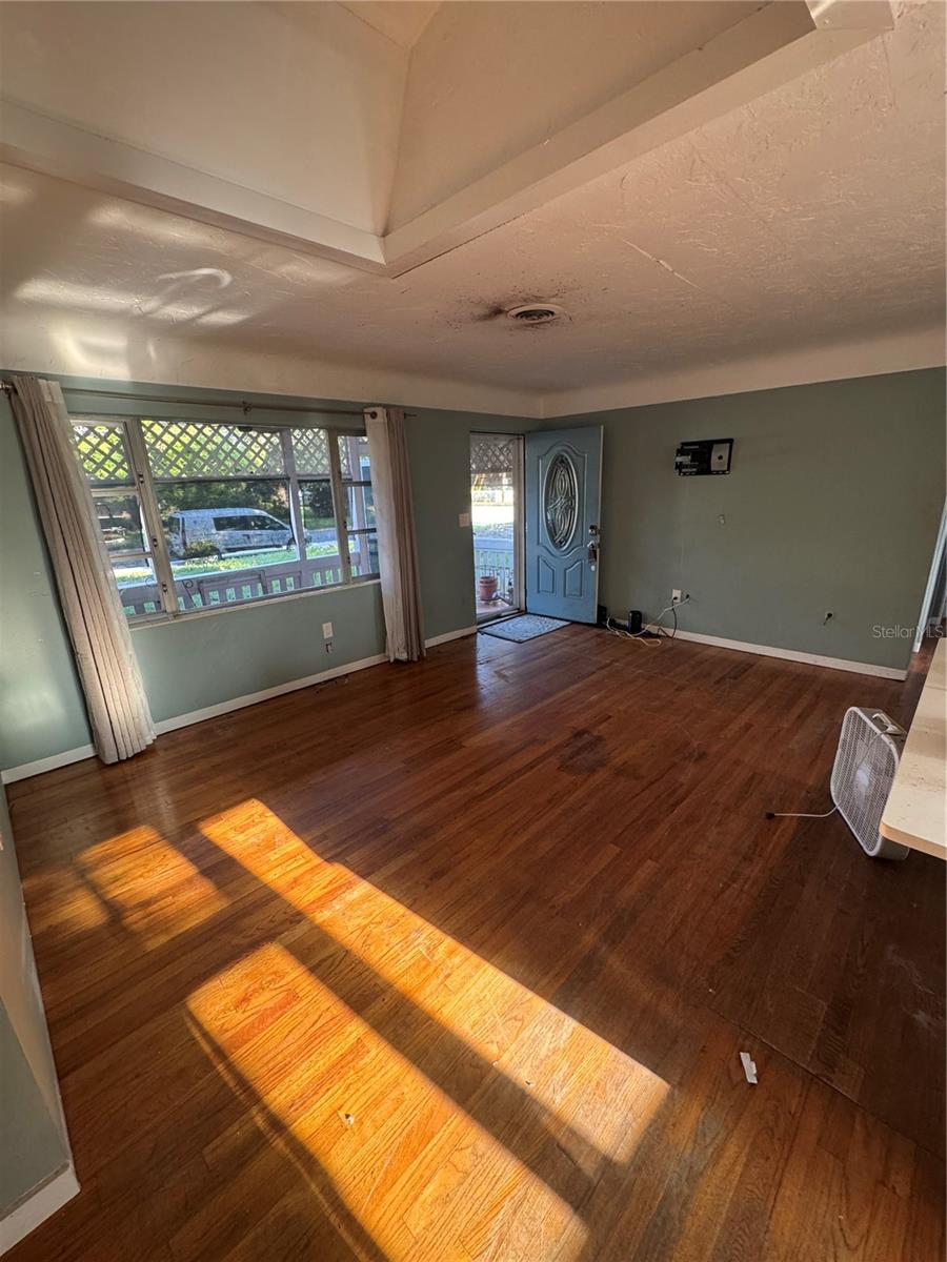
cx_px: 474
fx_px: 511
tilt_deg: -16.6
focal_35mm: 14
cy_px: 631
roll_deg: +2.7
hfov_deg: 85.7
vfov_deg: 102.1
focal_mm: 2.22
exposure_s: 1/99
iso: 250
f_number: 2.2
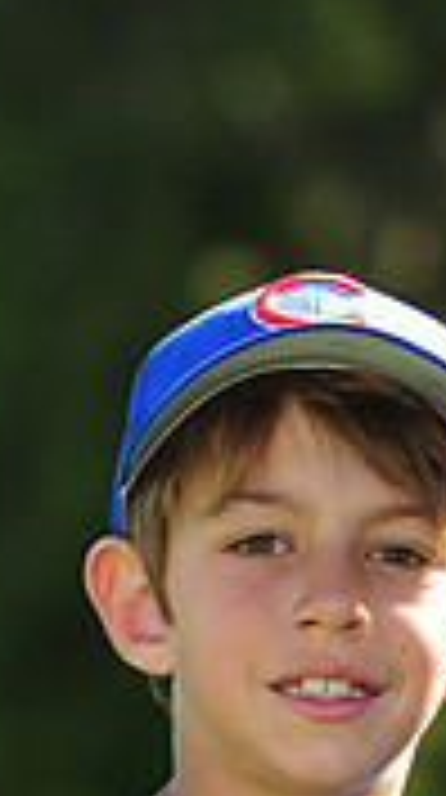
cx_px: 441
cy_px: 1246
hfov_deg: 1.8
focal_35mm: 688
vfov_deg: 3.1
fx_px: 14527
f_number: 6.3
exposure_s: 1/200
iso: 200
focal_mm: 200
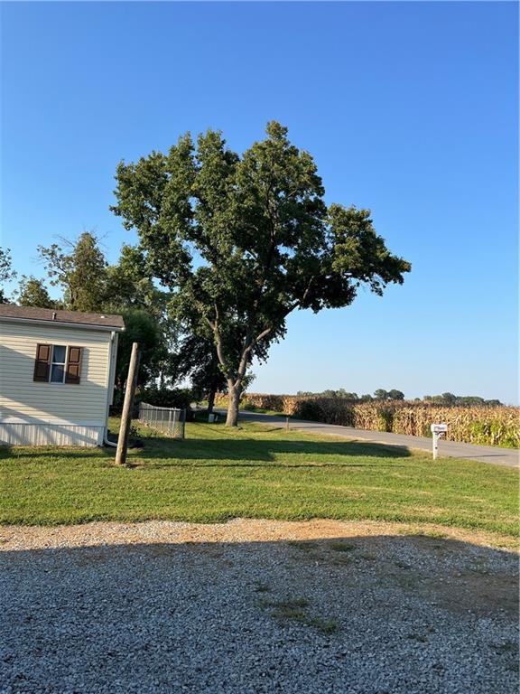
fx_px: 521
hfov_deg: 53.1
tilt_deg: +5.9
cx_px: 260
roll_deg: -2.5
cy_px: 347
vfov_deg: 67.3
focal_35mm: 26
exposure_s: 1/1802
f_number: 1.6
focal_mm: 5.1
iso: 50
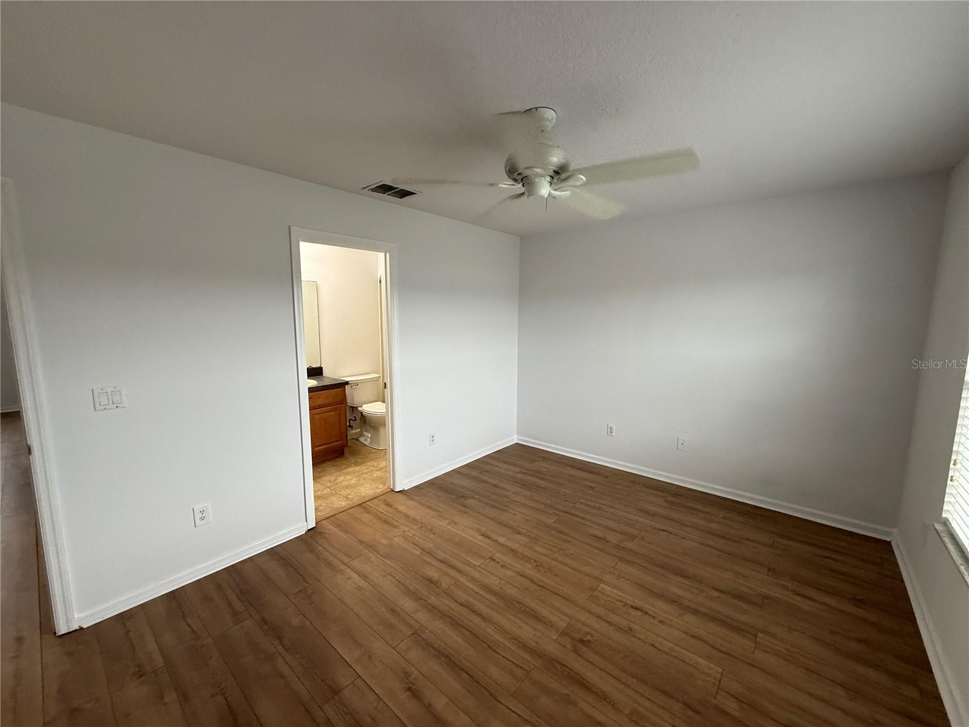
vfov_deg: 85.7
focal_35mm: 14
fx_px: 392
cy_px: 364
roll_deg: +0.6
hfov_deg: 102.1
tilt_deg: -6.1
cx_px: 484
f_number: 2.2
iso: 200
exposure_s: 1/120
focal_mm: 2.22
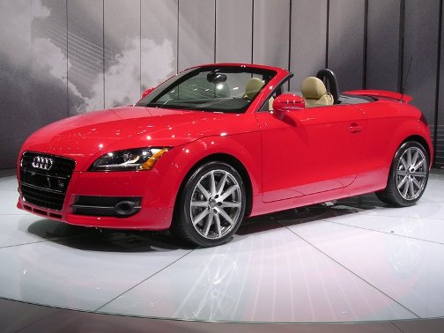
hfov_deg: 36.2
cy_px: 166
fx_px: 680
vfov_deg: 27.5
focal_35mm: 53
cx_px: 222
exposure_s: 1/90
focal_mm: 8
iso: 100
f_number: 3.2
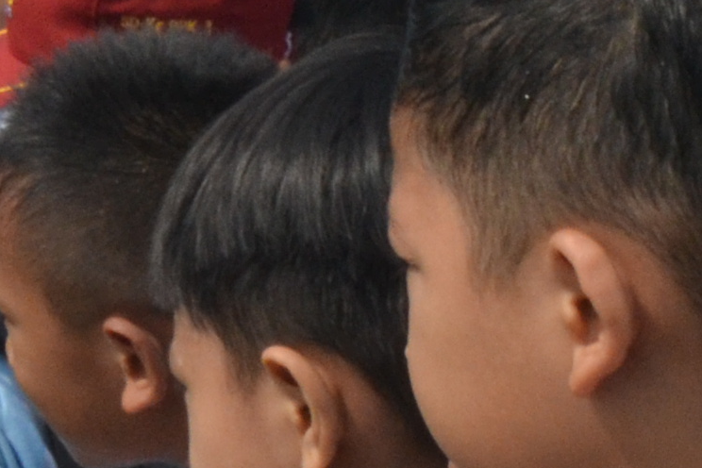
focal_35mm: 223
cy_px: 437
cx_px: 1372
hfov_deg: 8.8
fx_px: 4348
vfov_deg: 6.1
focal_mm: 24
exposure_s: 1/200
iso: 800
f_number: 25
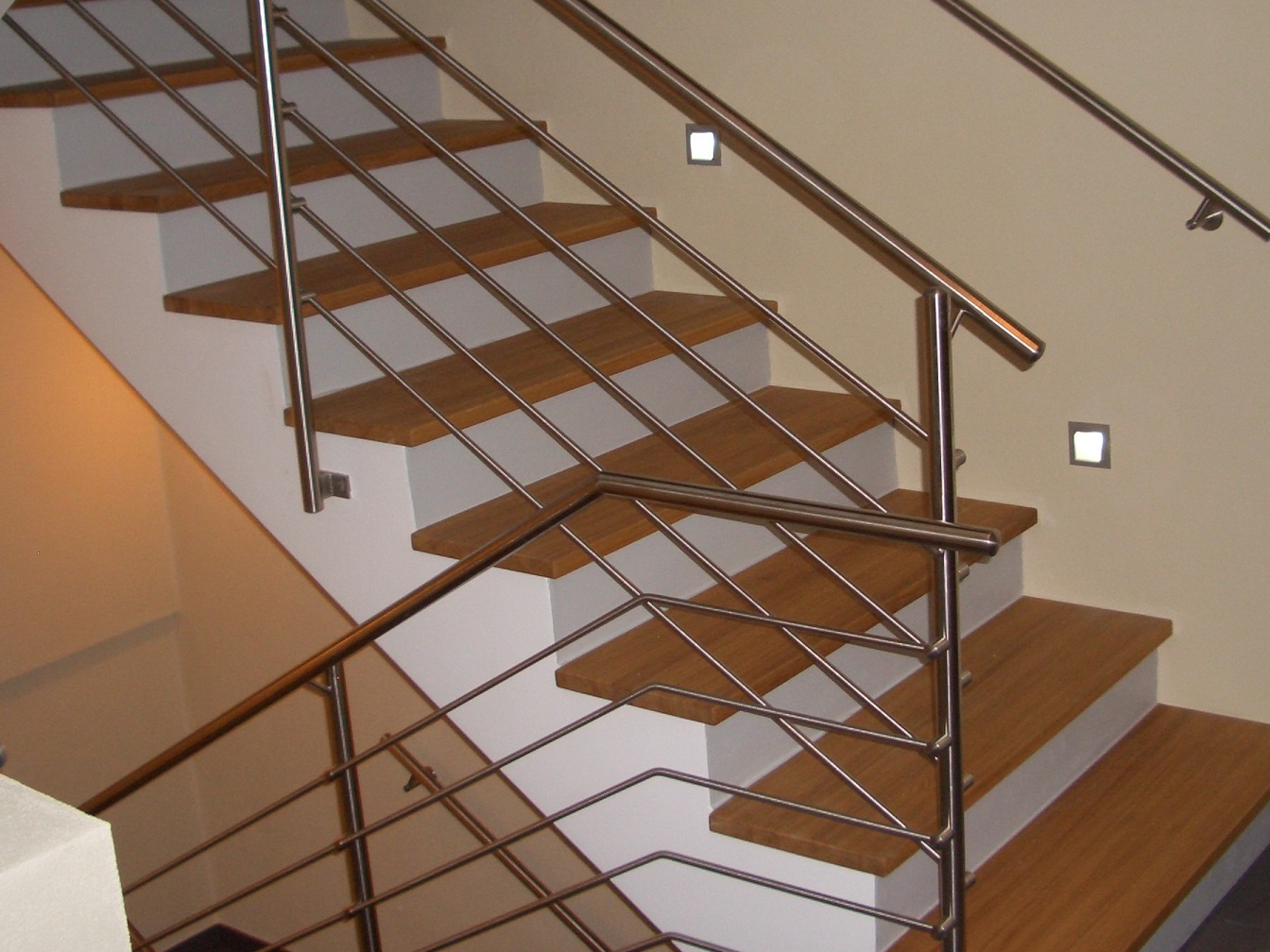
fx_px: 1834
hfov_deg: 38.1
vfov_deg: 29.0
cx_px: 748
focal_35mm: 50
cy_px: 366
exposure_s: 1/60
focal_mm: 5.8
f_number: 2.6
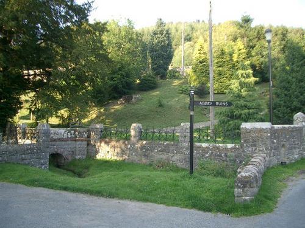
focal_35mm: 35
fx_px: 308
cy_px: 114
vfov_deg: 40.7
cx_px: 152
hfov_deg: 52.6
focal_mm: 5.8
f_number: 2.6
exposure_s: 1/125
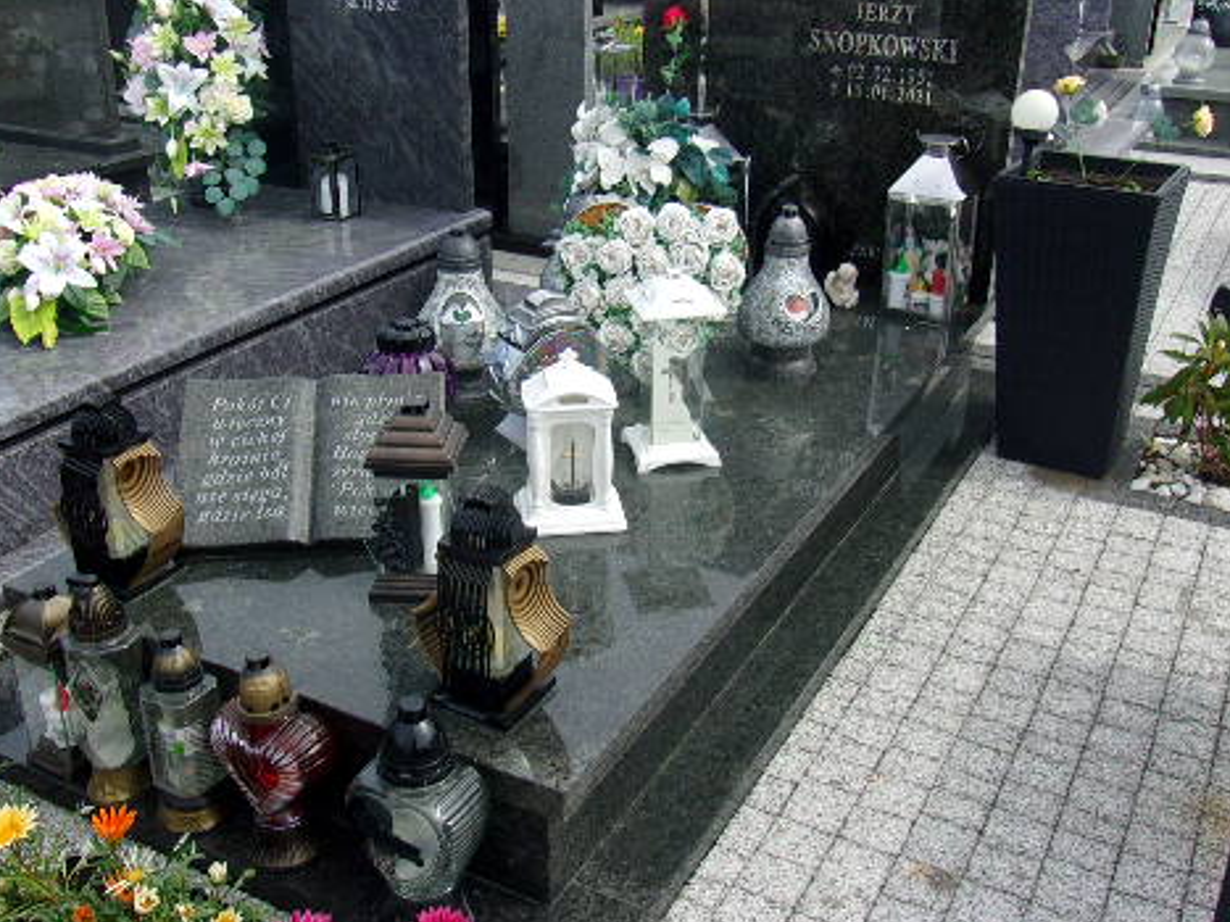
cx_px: 606
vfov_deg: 38.6
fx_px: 1314
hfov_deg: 50.1
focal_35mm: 37
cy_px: 395
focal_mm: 4.9
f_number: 10.4
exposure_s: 1/70
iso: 80
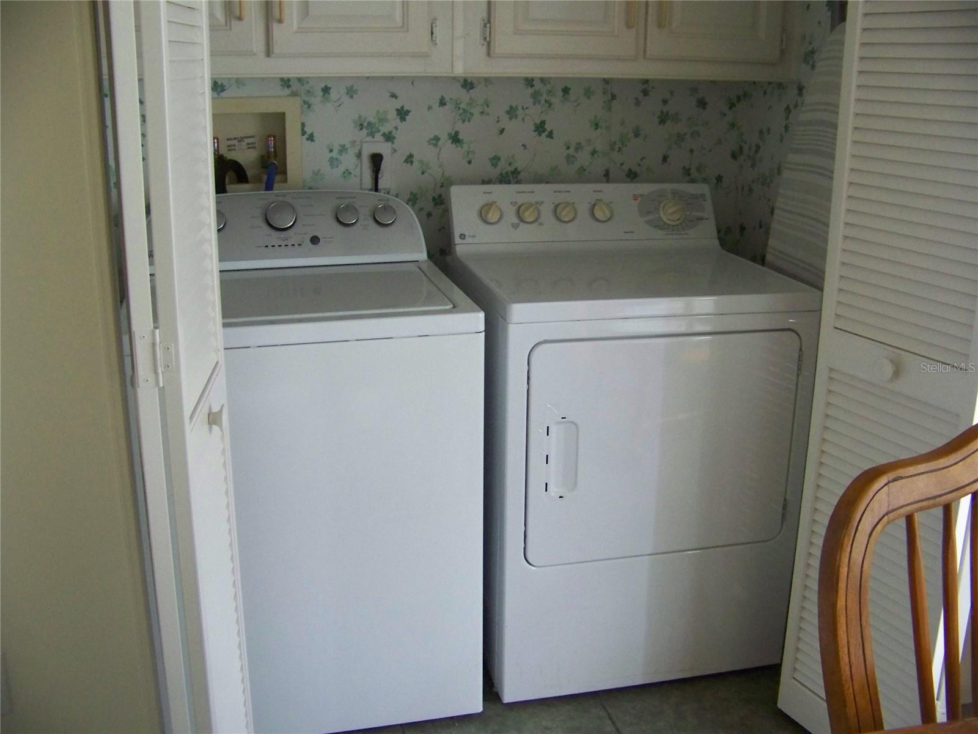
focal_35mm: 36
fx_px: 1017
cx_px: 489
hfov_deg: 51.4
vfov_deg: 39.7
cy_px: 367
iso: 320
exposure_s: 1/30
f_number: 2.8
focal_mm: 5.85
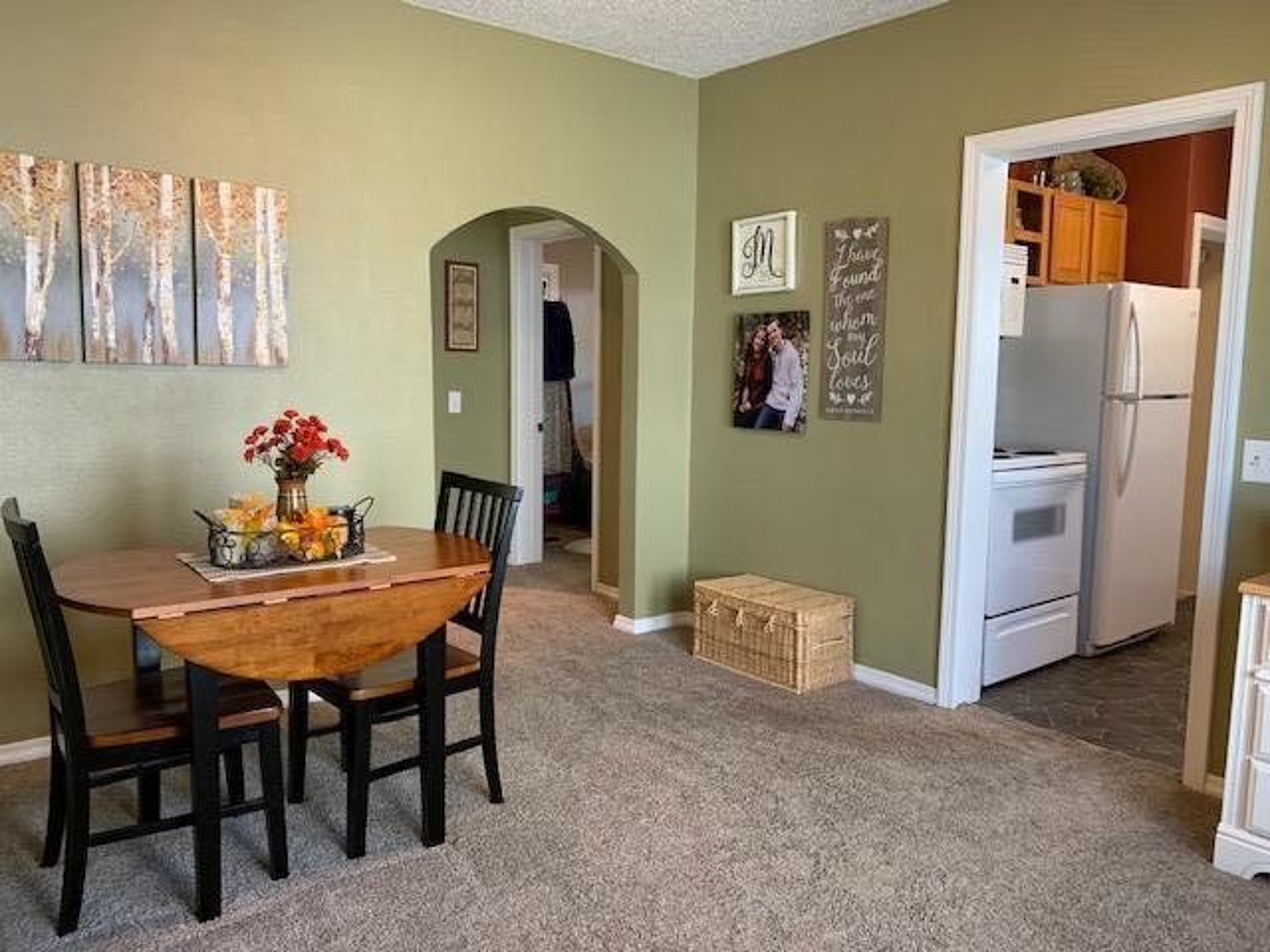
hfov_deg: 67.3
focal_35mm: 26
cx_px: 635
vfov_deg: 53.1
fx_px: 954
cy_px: 476
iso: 160
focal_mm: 4.25
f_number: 1.8
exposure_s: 1/60
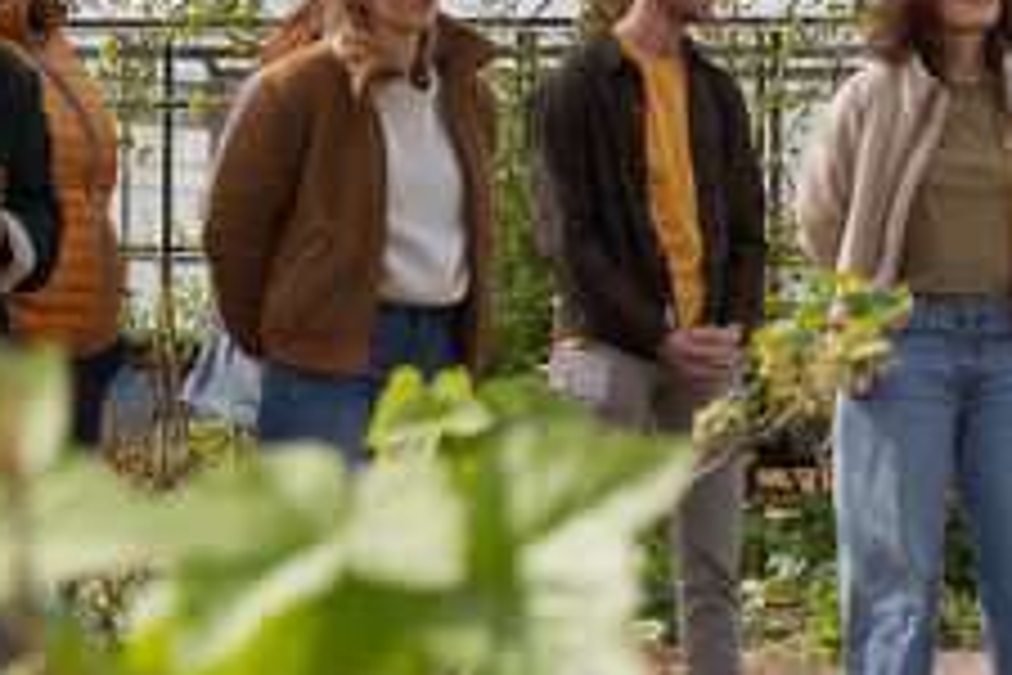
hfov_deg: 9.2
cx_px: 1196
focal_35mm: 220
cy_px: 425
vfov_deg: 6.2
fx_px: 6184
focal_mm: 48
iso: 100
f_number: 8
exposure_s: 1/160
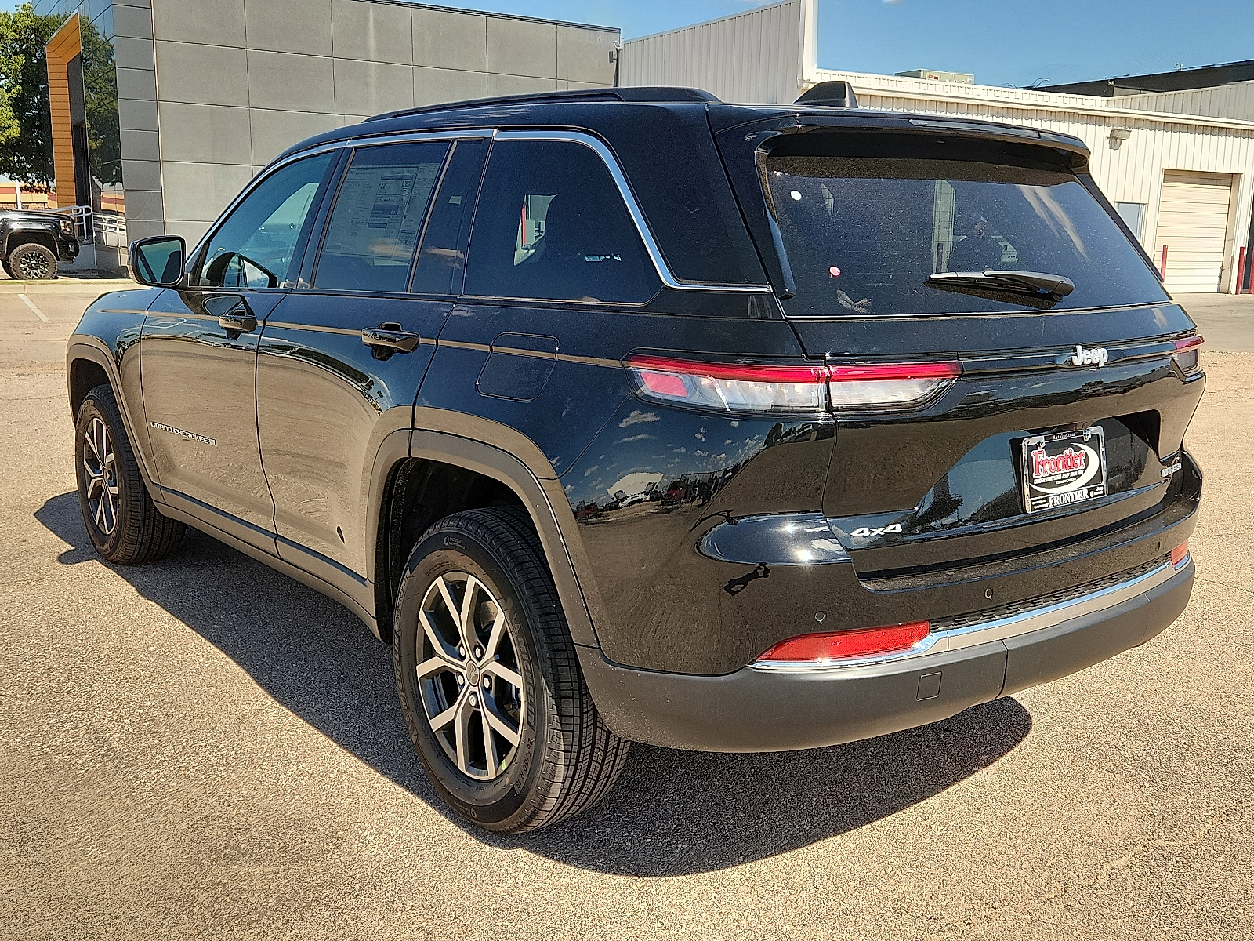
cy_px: 470
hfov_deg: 73.9
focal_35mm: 23
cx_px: 627
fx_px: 833
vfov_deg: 58.9
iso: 50
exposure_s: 1/1000
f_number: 1.8
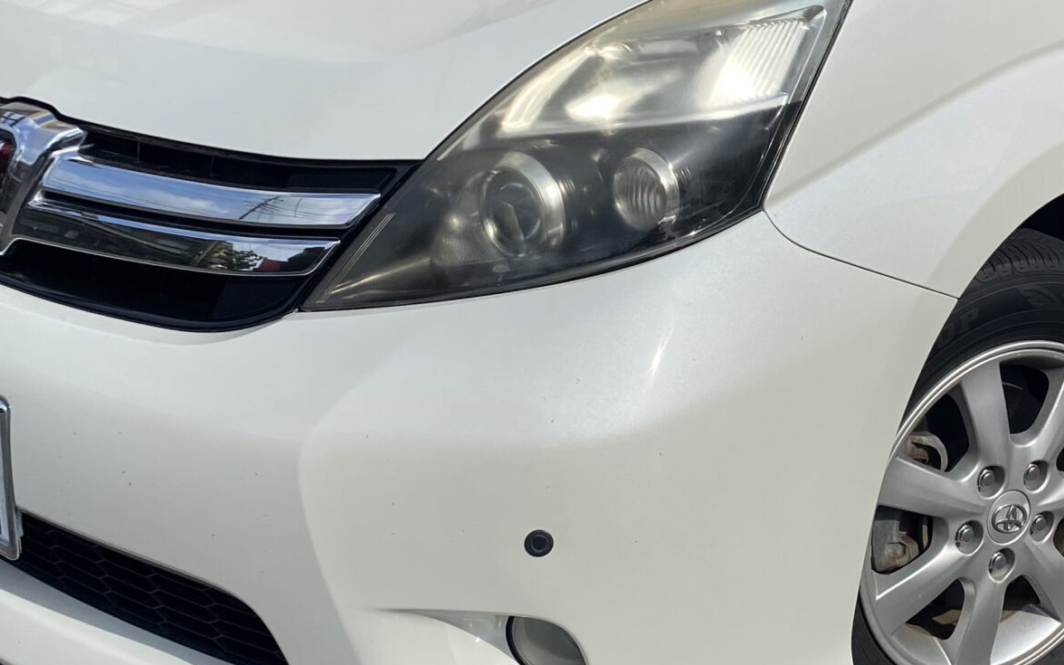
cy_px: 139
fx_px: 1740
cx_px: 784
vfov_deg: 21.4
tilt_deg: -13.5
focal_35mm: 60
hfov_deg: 33.4
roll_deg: -2.9
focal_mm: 4.25
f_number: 1.8
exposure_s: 1/4115
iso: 32
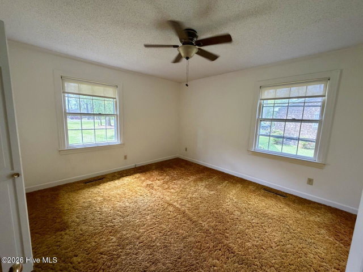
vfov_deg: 85.7
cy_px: 136
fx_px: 147
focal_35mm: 14
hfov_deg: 102.1
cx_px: 182
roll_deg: +0.0
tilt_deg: -6.1
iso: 250
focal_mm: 2.22
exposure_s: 1/121
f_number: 2.2
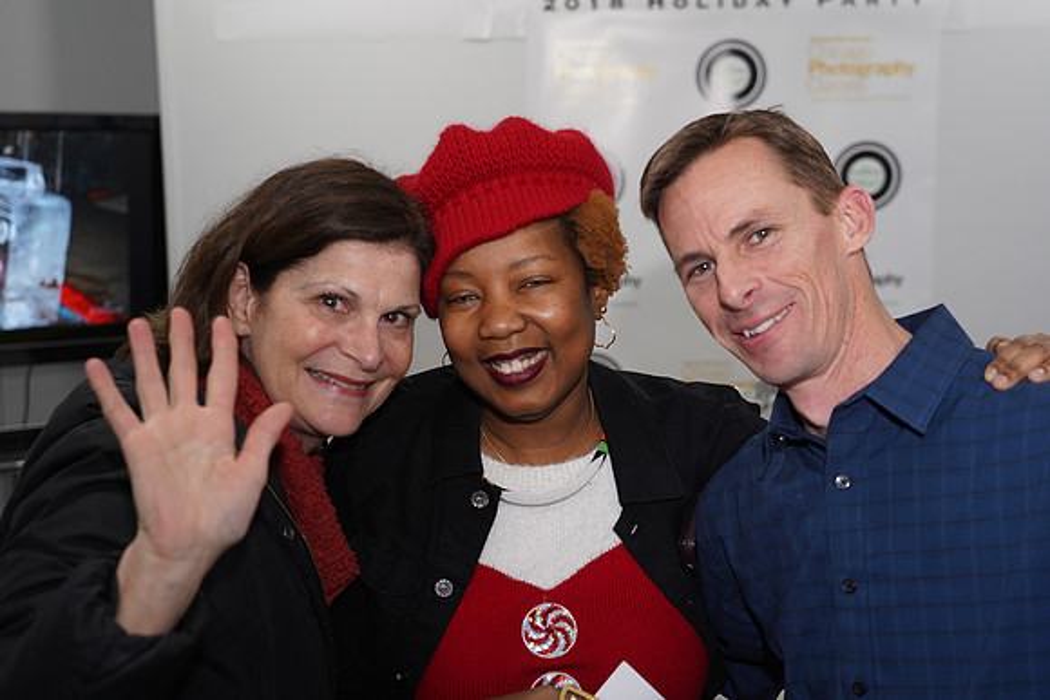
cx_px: 525
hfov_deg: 38.9
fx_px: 1488
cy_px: 350
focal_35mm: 51
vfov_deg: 26.5
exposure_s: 1/100
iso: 800
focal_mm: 51
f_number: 4.5
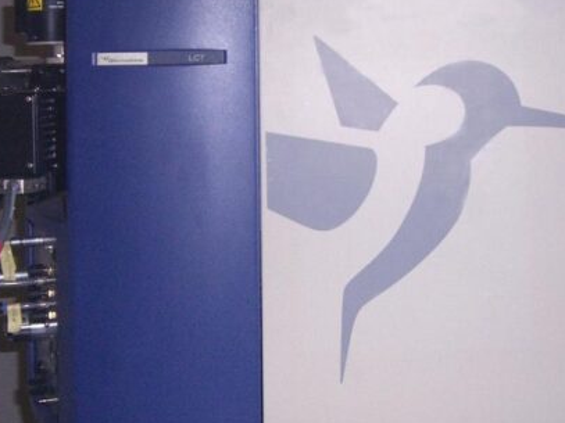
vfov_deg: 26.1
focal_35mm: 56
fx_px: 914
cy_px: 230
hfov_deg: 34.3
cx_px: 329
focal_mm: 6.2
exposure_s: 1/60
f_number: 2.7
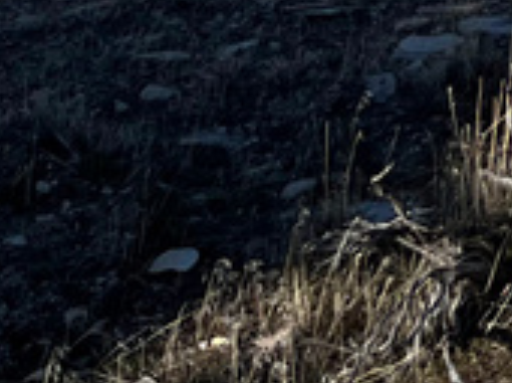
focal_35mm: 157
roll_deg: -0.4
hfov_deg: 10.4
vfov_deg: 8.1
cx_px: 1334
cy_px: -742
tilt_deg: -7.7
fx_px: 2319
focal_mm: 5.1
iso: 50
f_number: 1.6
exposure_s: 1/4484
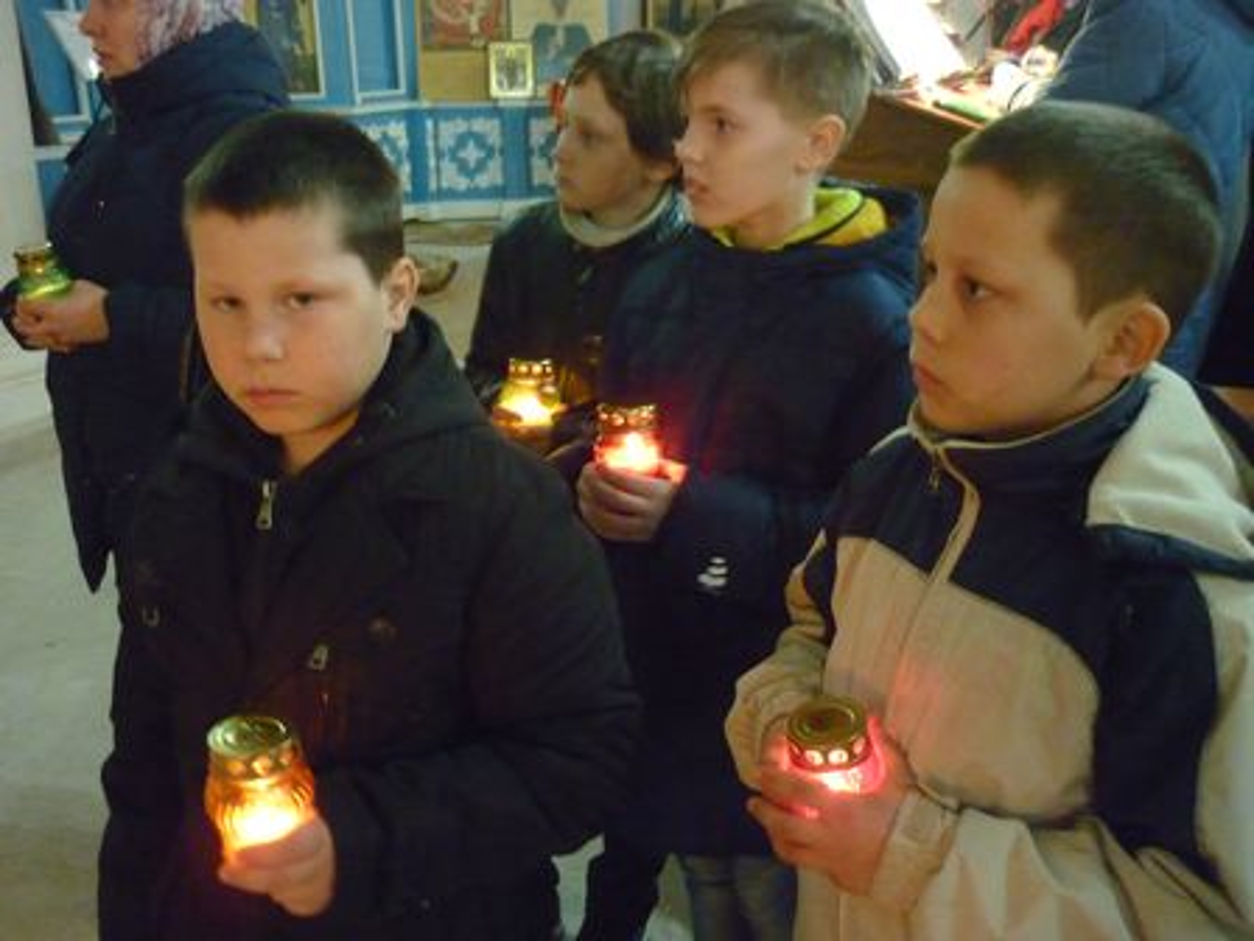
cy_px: 470
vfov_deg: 42.9
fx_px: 1195
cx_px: 627
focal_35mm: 33
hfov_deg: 55.4
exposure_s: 1/10
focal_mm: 5.5
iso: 800
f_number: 2.8
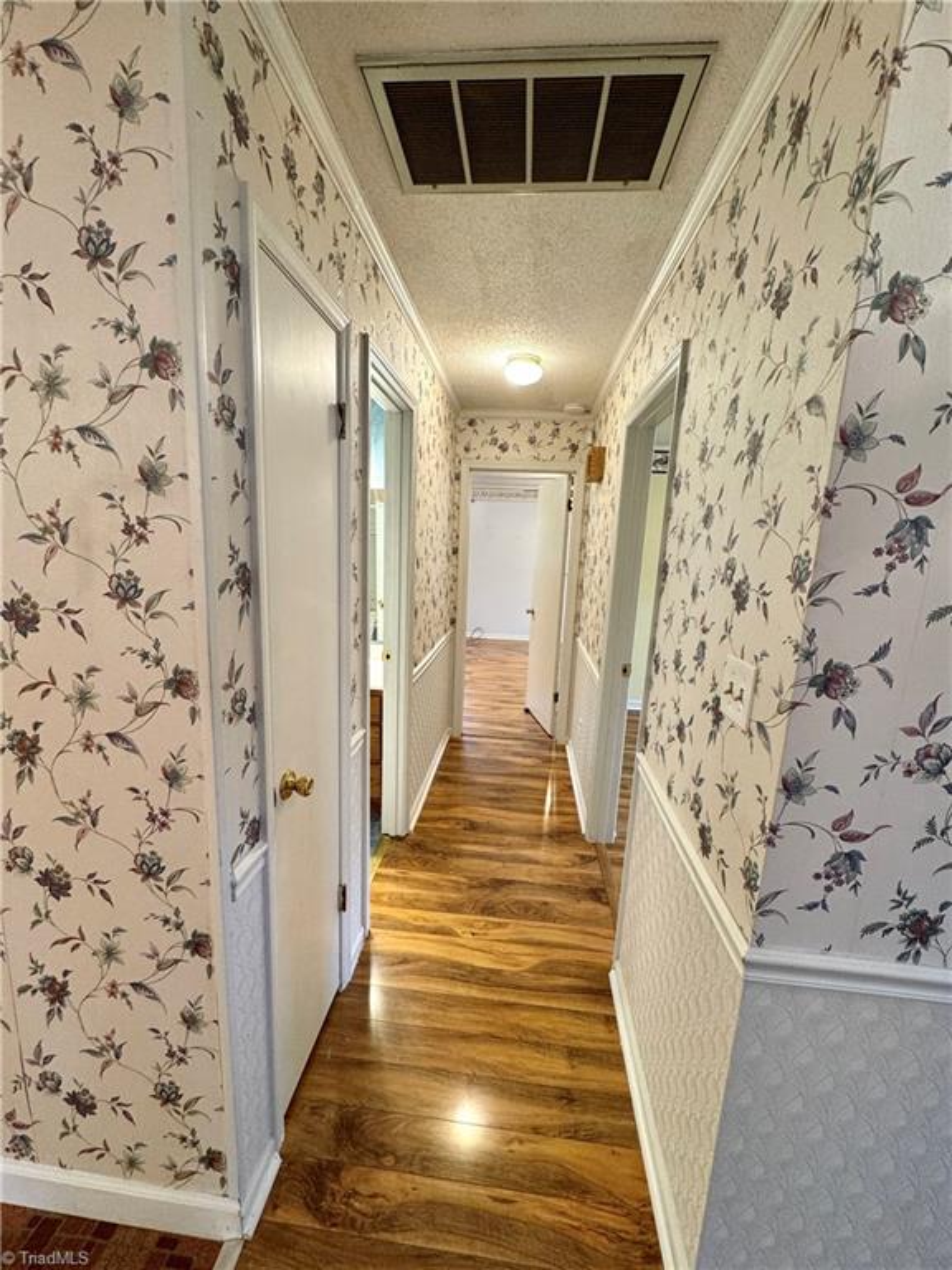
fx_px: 513
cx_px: 476
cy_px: 635
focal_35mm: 14
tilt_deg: -10.6
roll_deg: -2.8
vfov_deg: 102.1
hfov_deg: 85.7
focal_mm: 2.22
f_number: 2.2
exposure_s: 1/60
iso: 160
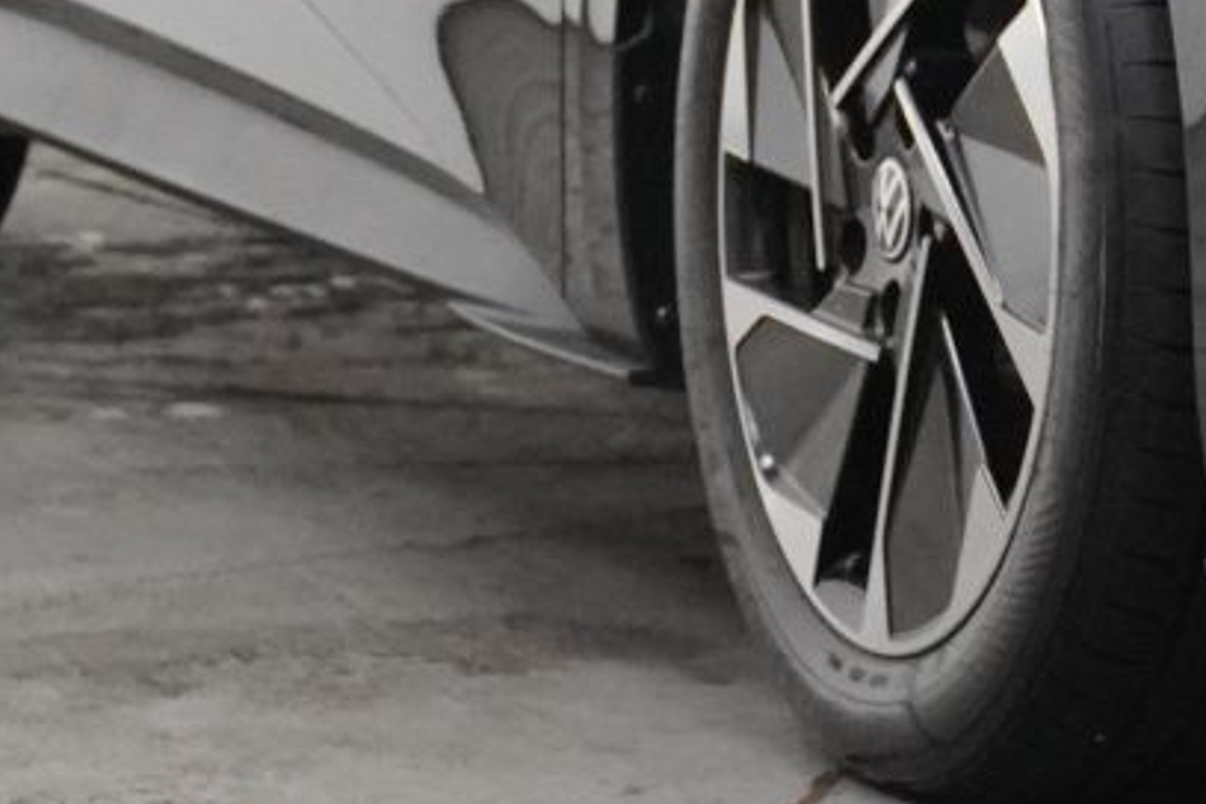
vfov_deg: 5.9
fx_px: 7669
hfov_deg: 8.8
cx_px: 1768
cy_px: -446
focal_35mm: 229
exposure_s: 1/200
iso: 5000
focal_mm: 39
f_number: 5.6
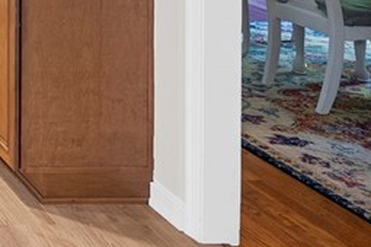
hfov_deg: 20.1
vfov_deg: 16.8
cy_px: -189
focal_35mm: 68
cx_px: -316
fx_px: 701
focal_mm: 16
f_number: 4
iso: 1250
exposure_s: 1/10
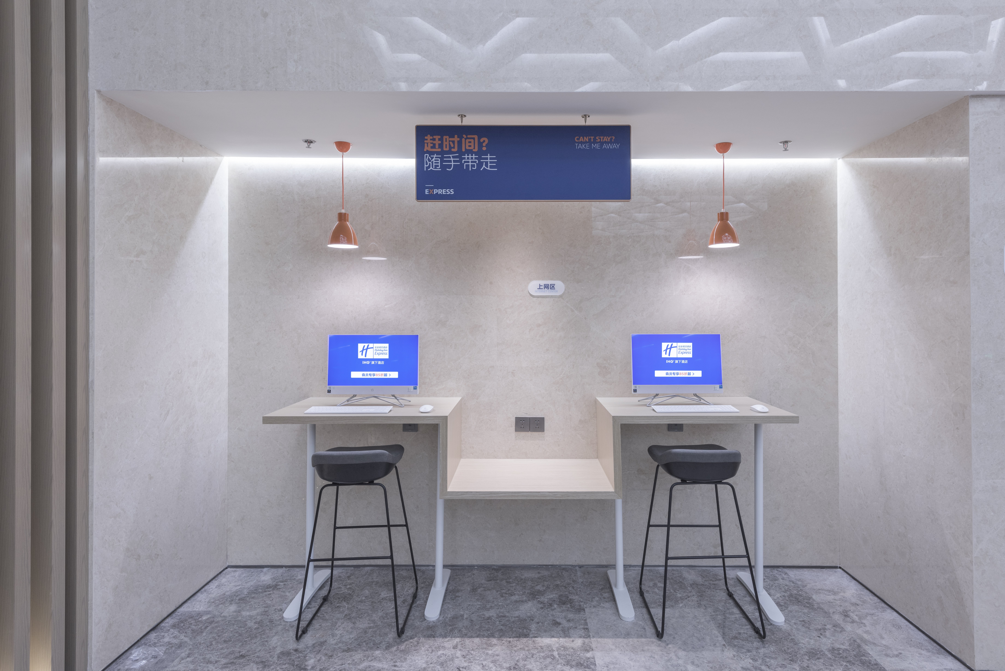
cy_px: 336
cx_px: 502
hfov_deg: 84.0
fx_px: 558
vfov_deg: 62.0
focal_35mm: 20
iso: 200
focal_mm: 20
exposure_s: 1/15
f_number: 8
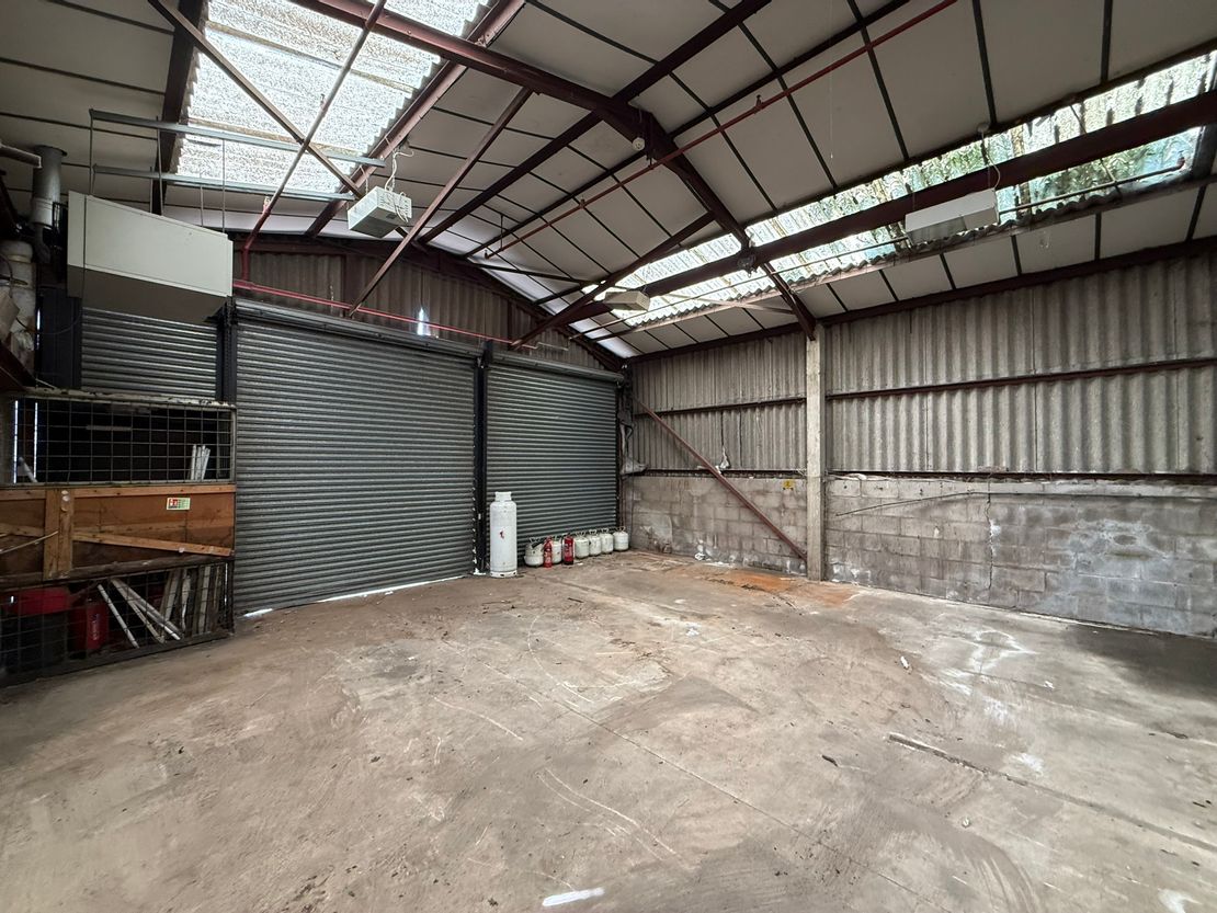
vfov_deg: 85.7
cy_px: 456
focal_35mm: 14
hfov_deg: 102.1
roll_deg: -0.8
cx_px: 608
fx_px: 492
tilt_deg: +0.9
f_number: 2.2
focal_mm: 2.22
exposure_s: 1/74
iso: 320
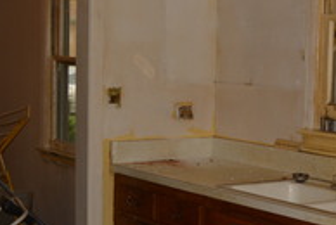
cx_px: 346
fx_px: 832
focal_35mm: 89
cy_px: 120
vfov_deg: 15.4
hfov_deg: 21.9
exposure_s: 1/125
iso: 200
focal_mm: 18
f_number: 5.6
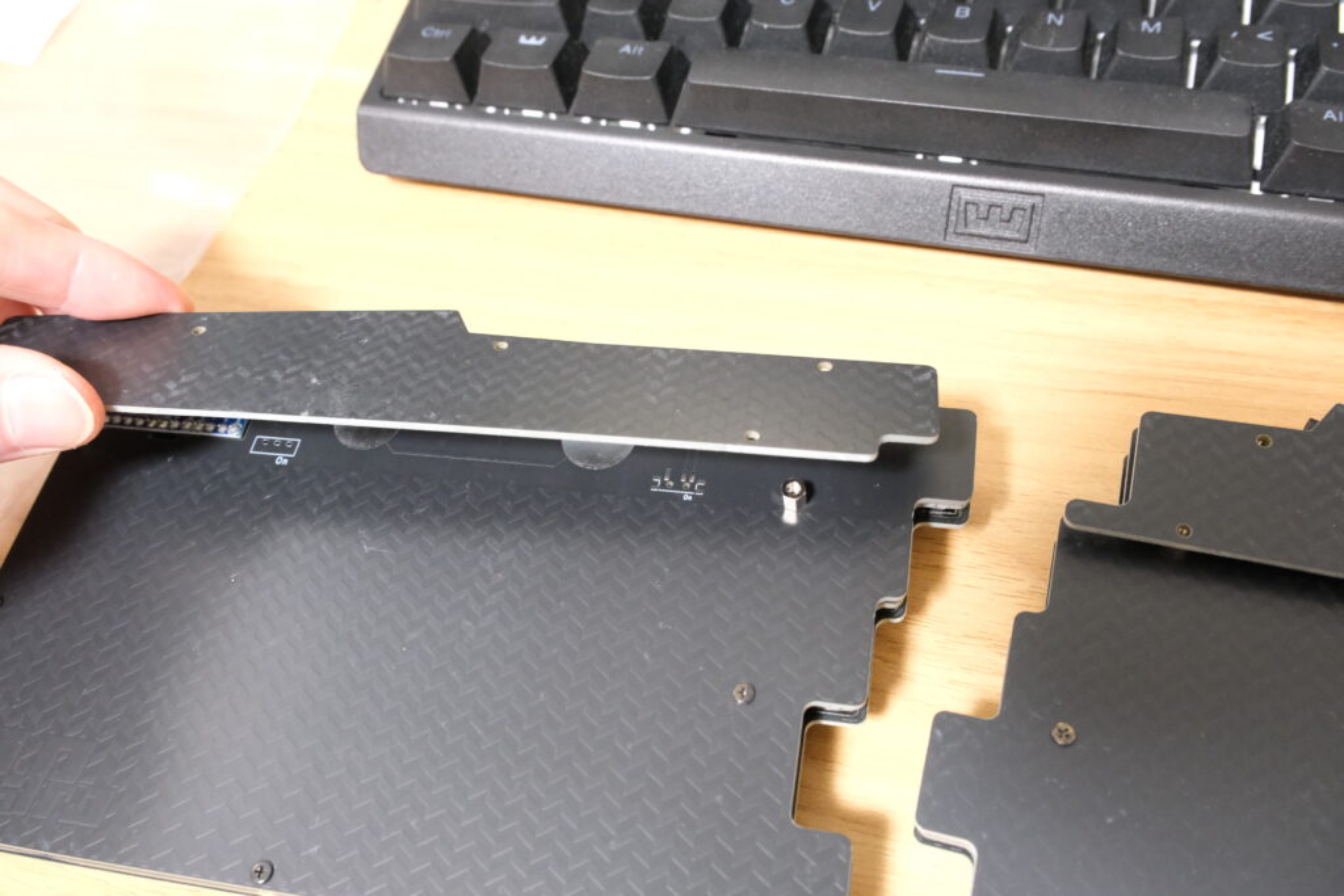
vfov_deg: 41.1
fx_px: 1195
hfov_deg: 58.7
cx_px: 672
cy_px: 448
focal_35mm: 32
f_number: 6.4
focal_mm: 21
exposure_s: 1/20
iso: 6400
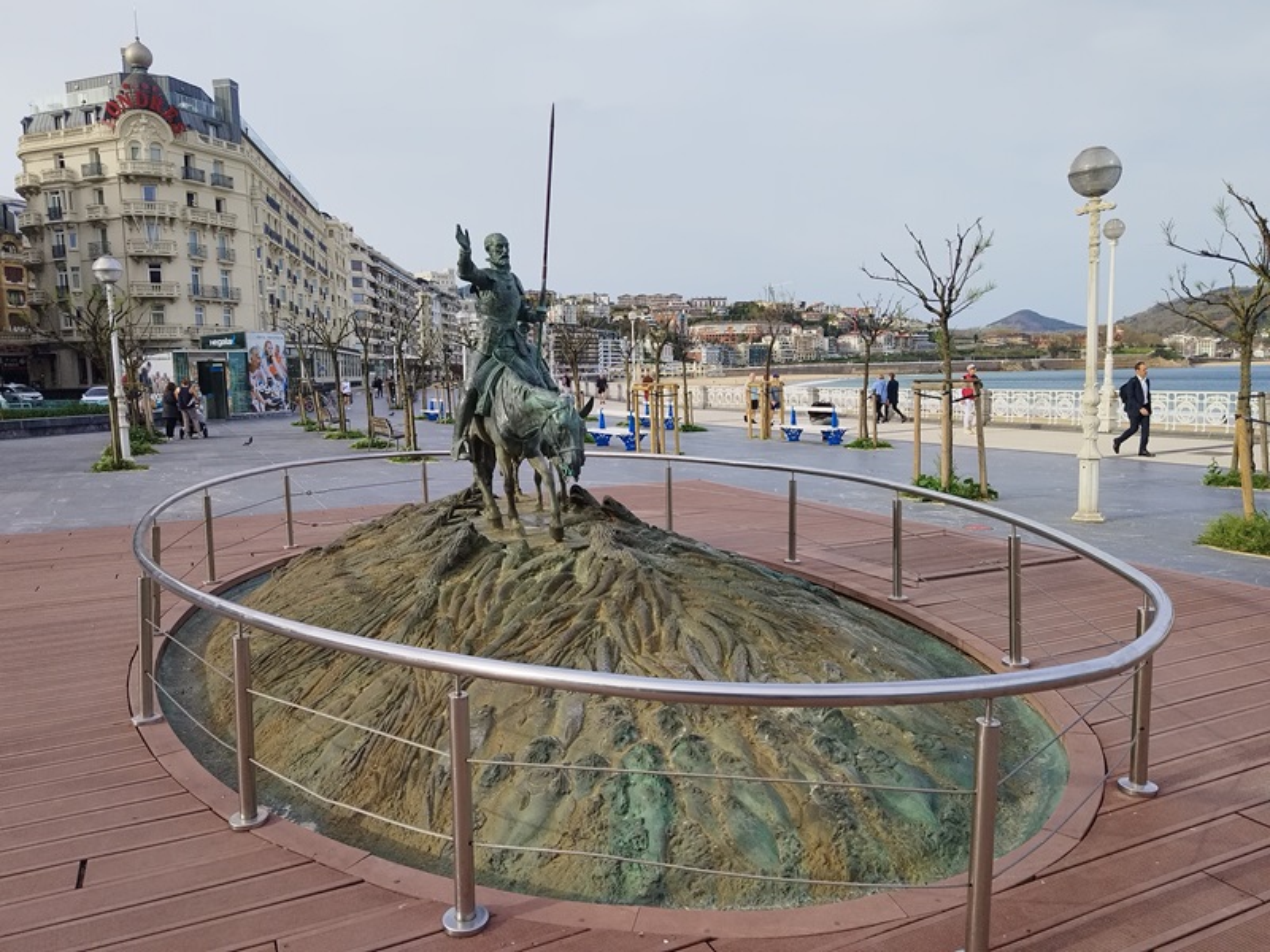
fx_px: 954
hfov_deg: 67.3
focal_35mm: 26
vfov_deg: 53.1
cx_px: 635
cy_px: 476
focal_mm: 6.24
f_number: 1.9
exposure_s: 1/765
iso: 100
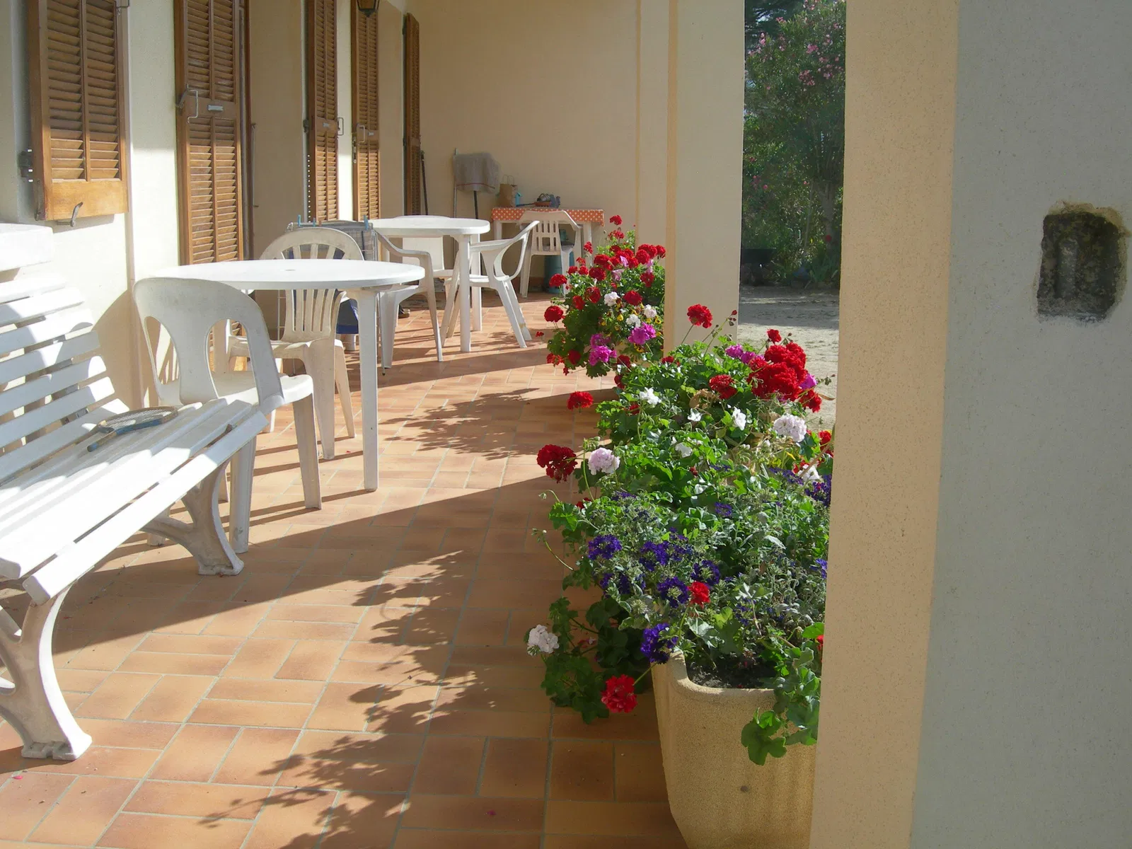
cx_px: 566
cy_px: 424
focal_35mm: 38
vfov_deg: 37.7
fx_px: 1243
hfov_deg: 49.0
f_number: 4.8
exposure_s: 1/360
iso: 50
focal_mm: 7.8
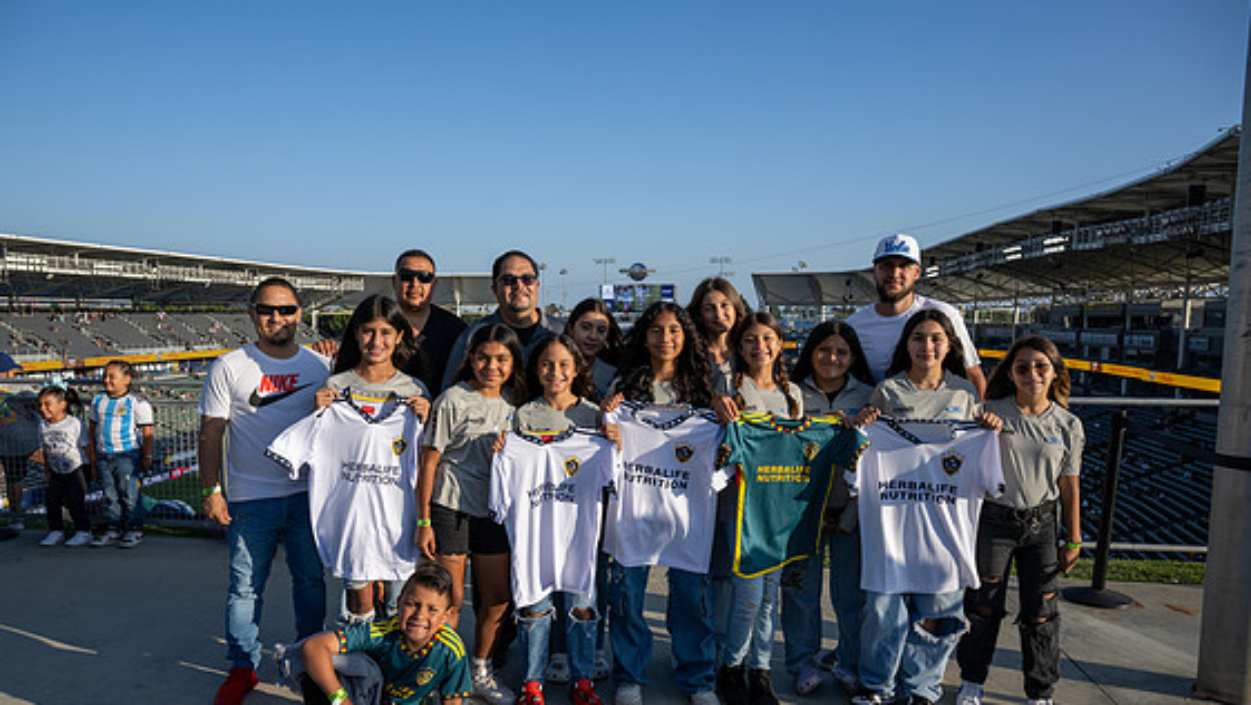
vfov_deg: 44.2
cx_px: 613
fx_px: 863
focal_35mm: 26
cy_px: 423
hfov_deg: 71.9
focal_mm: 24
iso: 140
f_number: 8
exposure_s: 1/400
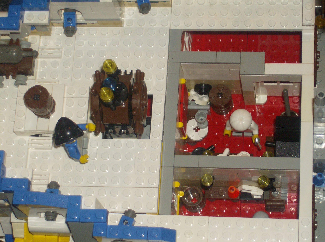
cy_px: 121
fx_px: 1021
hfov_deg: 18.1
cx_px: 162
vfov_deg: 13.5
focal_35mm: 109
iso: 200
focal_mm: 18
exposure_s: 1/125
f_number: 4.8
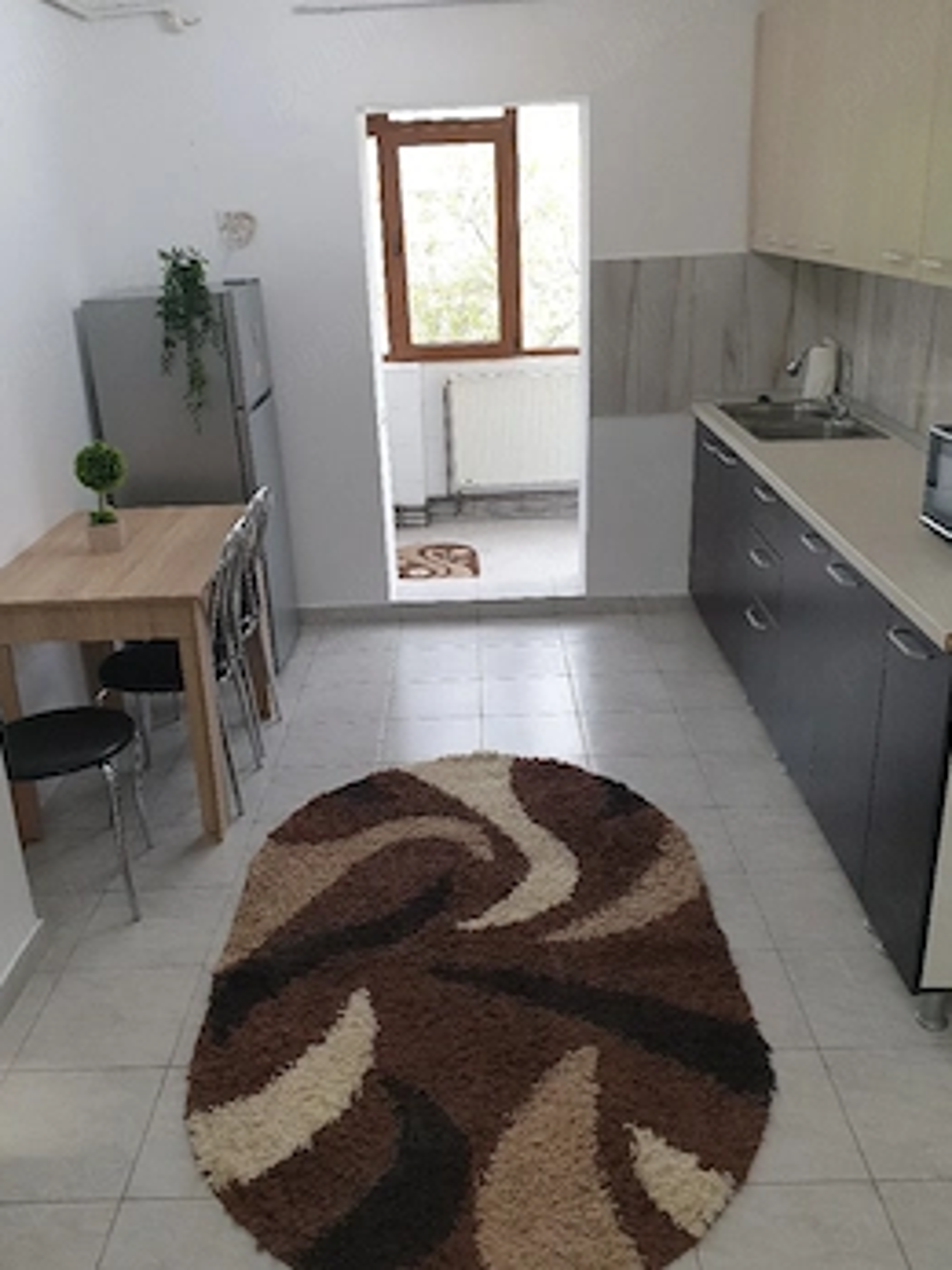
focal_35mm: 30
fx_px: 1101
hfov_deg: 46.8
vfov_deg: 60.0
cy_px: 640
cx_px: 450
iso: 125
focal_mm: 4.3
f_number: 2.4
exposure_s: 1/50
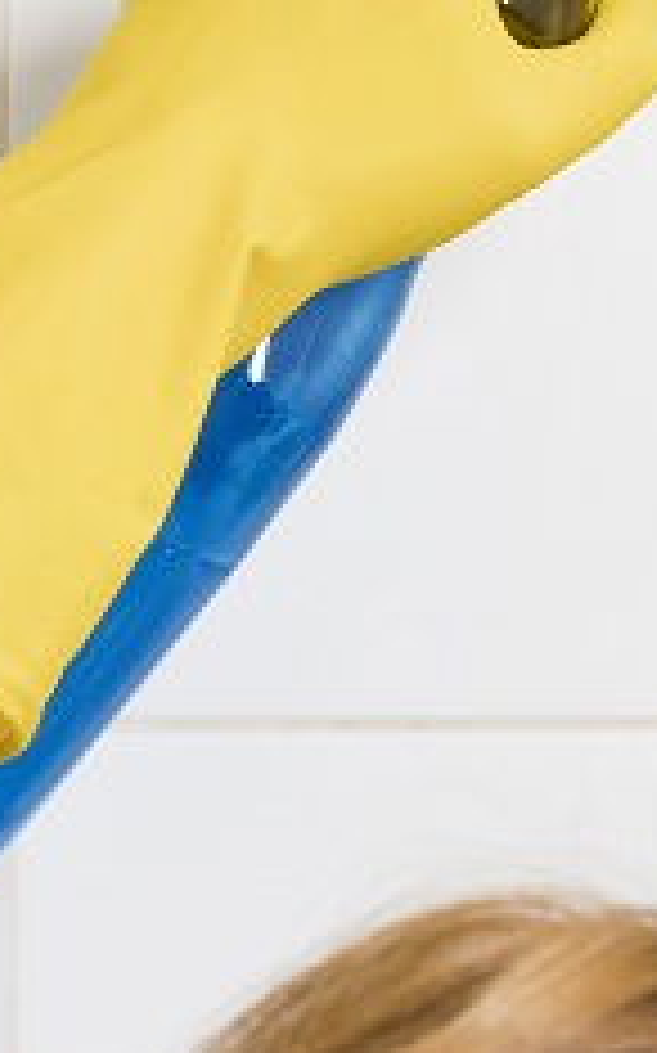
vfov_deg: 8.7
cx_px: 742
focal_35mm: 240
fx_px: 6884
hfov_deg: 5.4
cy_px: 313
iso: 250
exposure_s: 1/125
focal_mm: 55
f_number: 5
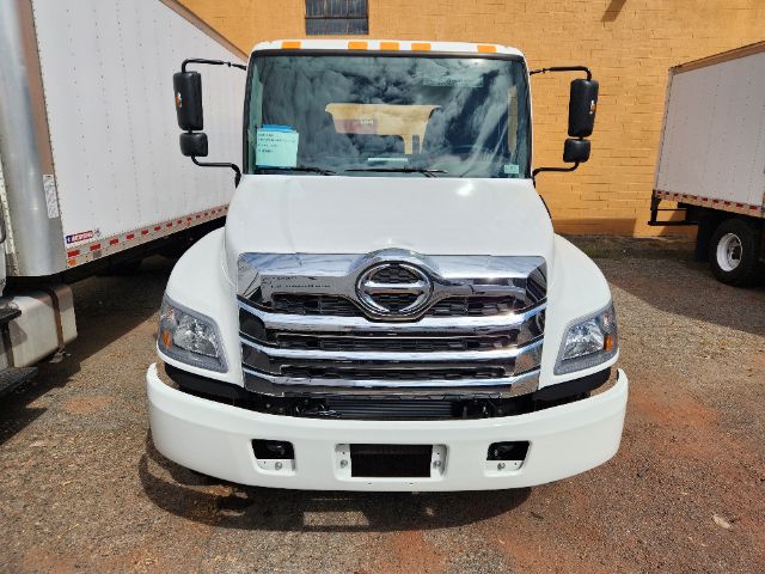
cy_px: 287
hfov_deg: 73.9
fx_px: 508
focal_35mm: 23
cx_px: 382
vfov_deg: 58.9
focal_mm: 5.4
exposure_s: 1/3399
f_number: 1.8
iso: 20
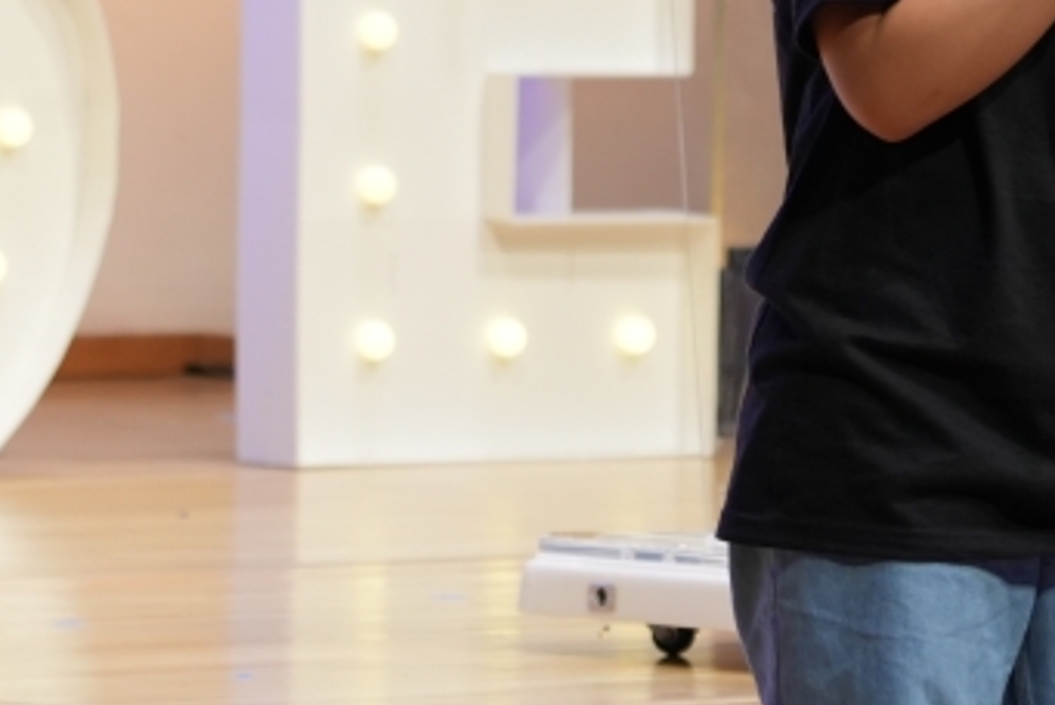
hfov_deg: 5.6
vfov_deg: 3.7
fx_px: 10823
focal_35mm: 369
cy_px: -482
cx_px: 644
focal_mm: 105
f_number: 4
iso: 800
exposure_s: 1/125
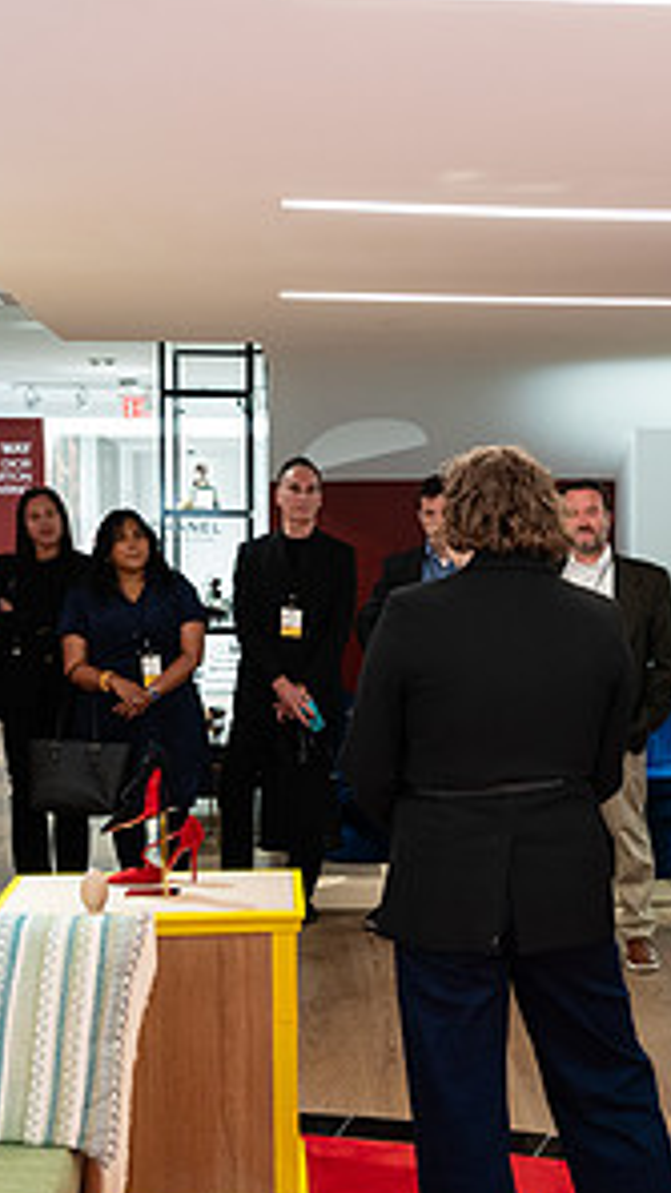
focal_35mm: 51
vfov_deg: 40.5
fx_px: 1614
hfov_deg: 23.4
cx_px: 427
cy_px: 691
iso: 1600
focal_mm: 24
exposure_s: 1/160
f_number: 3.2
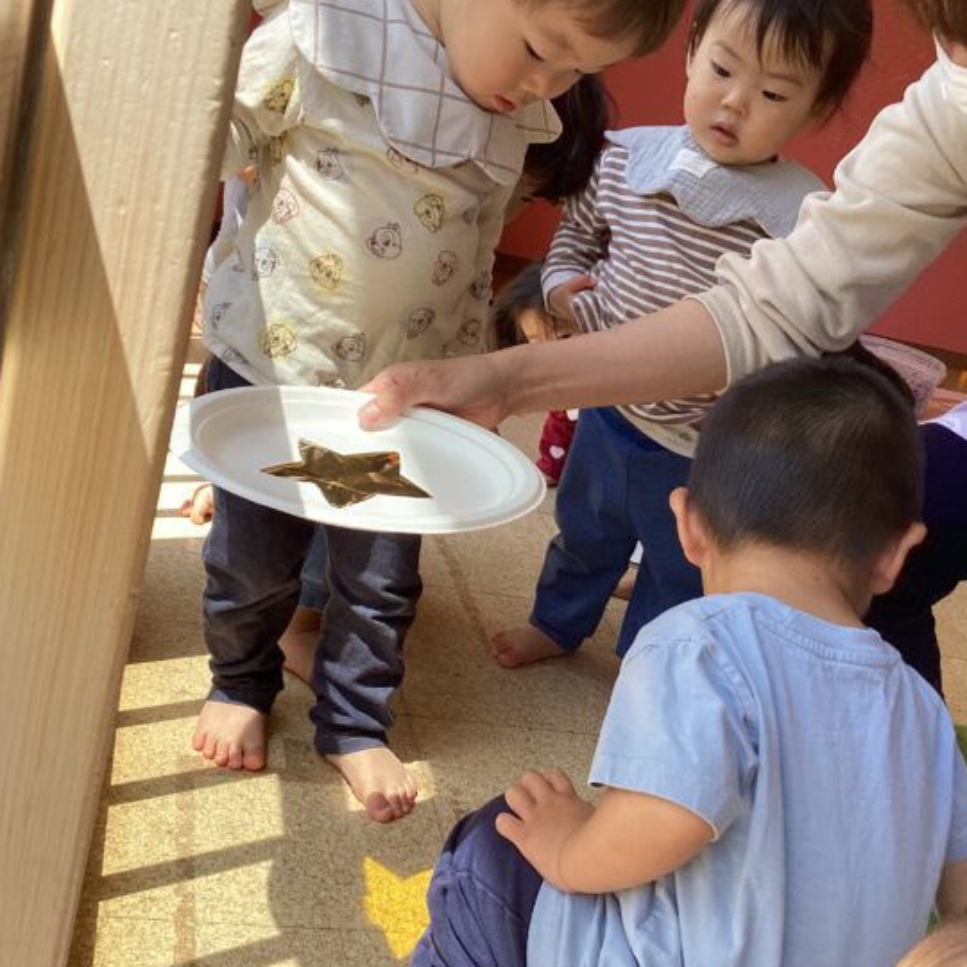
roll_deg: -16.6
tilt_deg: -19.2
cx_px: 498
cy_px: 475
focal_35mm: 39
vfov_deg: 42.8
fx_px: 1233
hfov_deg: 42.8
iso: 25
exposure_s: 1/121
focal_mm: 3.3
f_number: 2.4
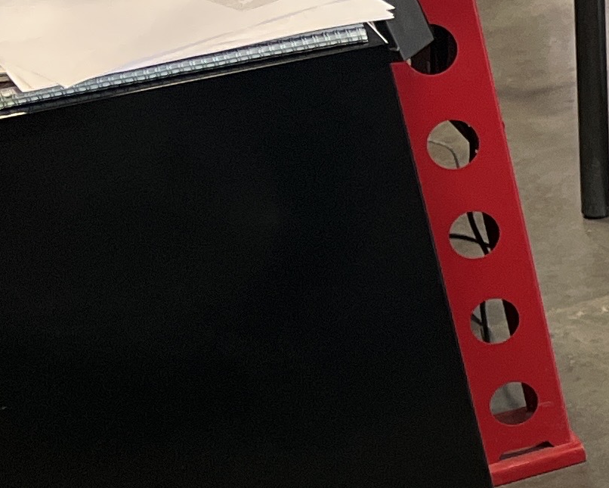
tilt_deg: -35.0
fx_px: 2289
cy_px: 611
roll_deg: -0.3
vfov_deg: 11.9
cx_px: 1377
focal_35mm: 127
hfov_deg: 12.5
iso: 200
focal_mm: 5.1
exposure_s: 1/60
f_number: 1.6
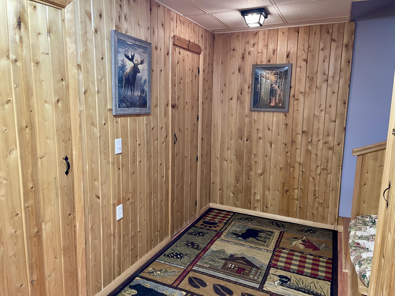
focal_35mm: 25
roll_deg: -1.1
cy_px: 148
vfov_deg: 54.9
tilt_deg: -9.0
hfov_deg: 69.4
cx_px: 198
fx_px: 285
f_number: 1.6
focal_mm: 5.1
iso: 250
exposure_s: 1/60
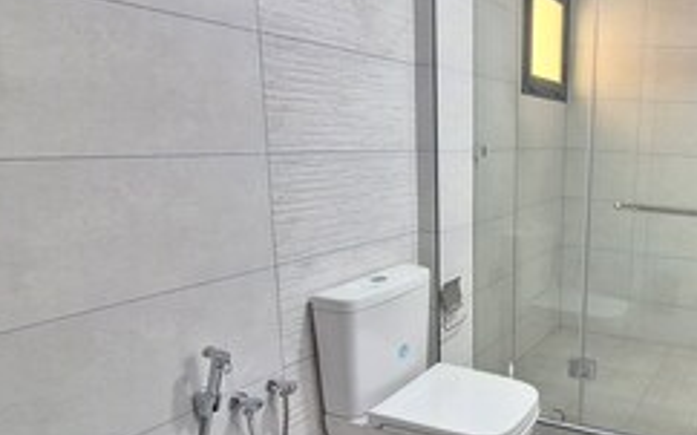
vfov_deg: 47.5
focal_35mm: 26
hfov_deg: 59.9
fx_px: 494
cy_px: 229
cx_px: 626
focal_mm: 1.74
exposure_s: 1/24
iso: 160
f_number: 2.2
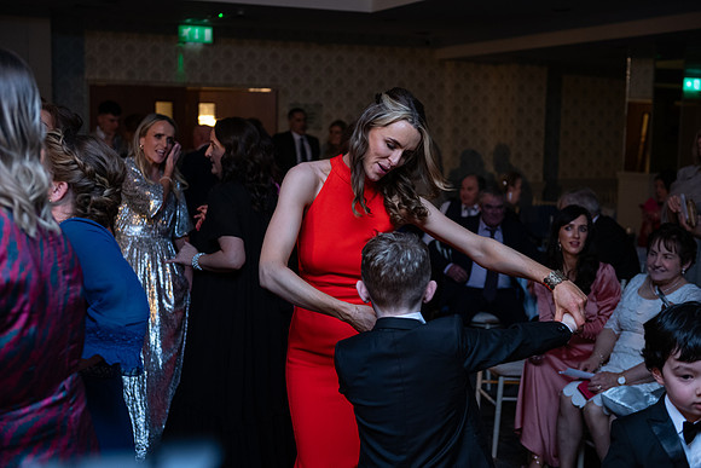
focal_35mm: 50
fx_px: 974
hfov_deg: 39.6
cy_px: 234
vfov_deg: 27.0
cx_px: 350
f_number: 3.5
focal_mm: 50
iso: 1000
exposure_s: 1/160
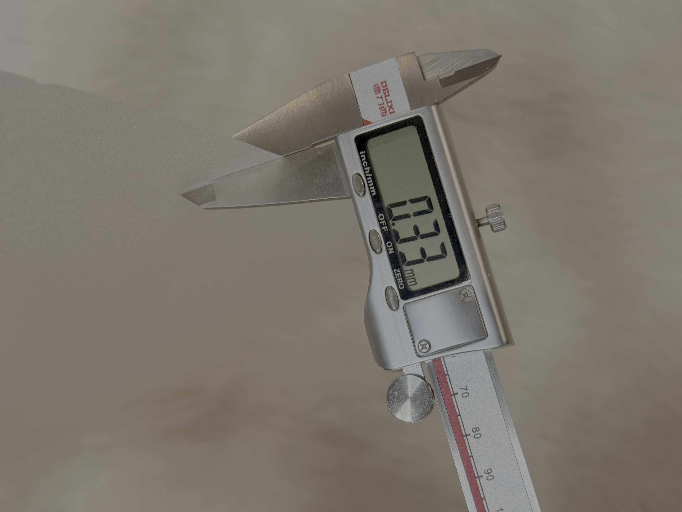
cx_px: 341
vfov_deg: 30.3
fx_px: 946
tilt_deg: -20.2
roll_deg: -11.2
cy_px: 256
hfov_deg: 39.7
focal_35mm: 48
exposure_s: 1/50
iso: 100
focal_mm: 6.76
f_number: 1.78
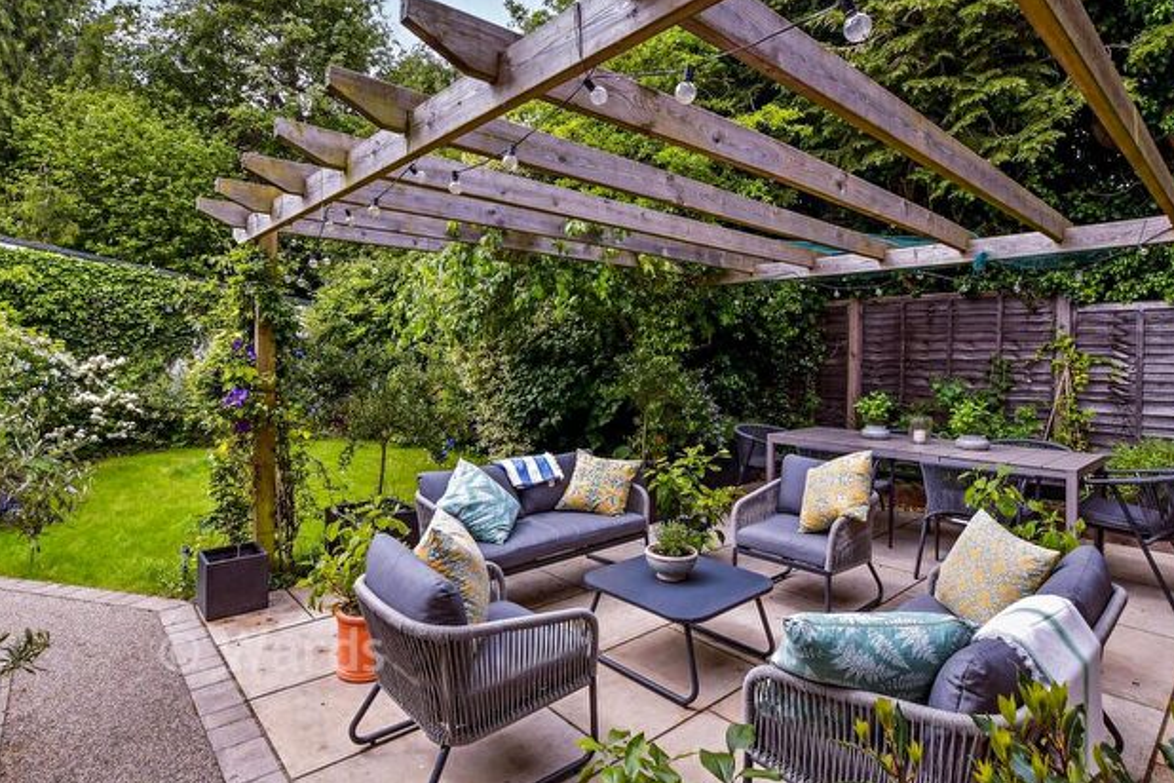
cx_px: 591
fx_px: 554
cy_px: 347
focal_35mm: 17
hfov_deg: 93.3
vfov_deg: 70.2
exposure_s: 1/400
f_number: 8
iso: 320
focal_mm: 10
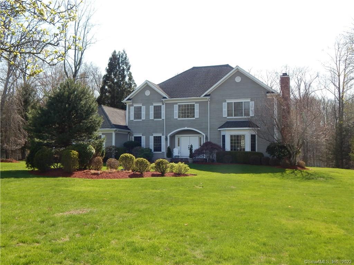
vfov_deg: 37.7
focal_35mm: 38
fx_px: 389
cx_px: 177
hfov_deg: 49.0
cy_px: 132
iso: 125
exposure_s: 1/640
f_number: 3.4
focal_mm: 6.8
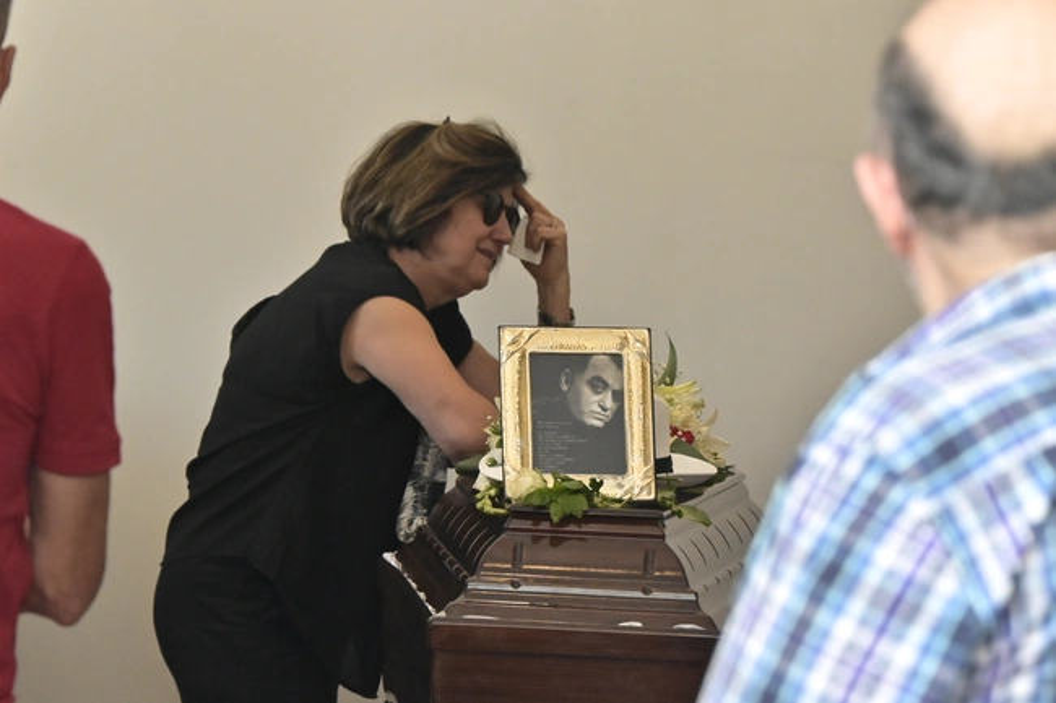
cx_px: 528
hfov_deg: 6.9
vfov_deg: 4.6
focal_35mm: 300
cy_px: 352
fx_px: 8797
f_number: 8
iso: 6400
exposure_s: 1/200
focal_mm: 200
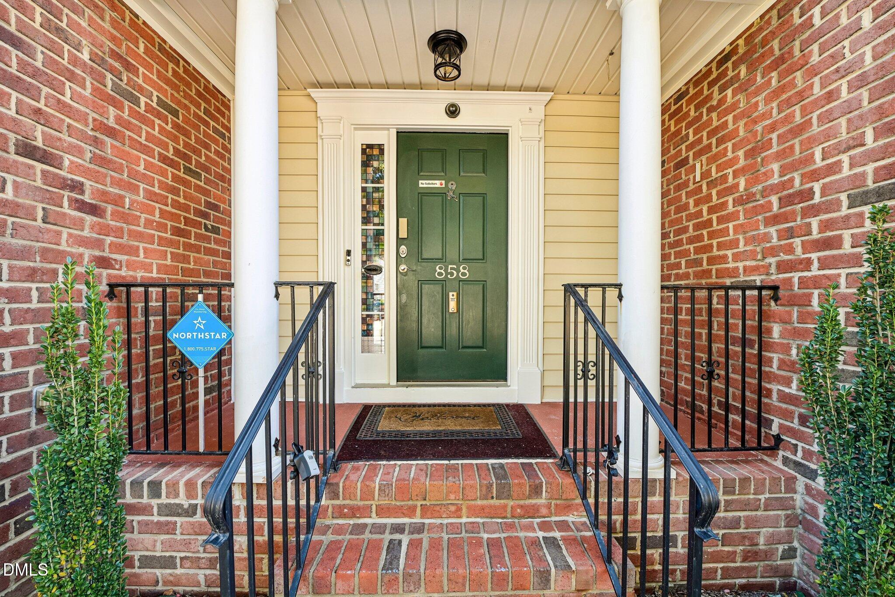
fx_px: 348
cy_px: 298
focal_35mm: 14
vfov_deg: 81.2
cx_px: 448
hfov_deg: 104.3
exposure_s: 1/15
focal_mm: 14
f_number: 9
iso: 200
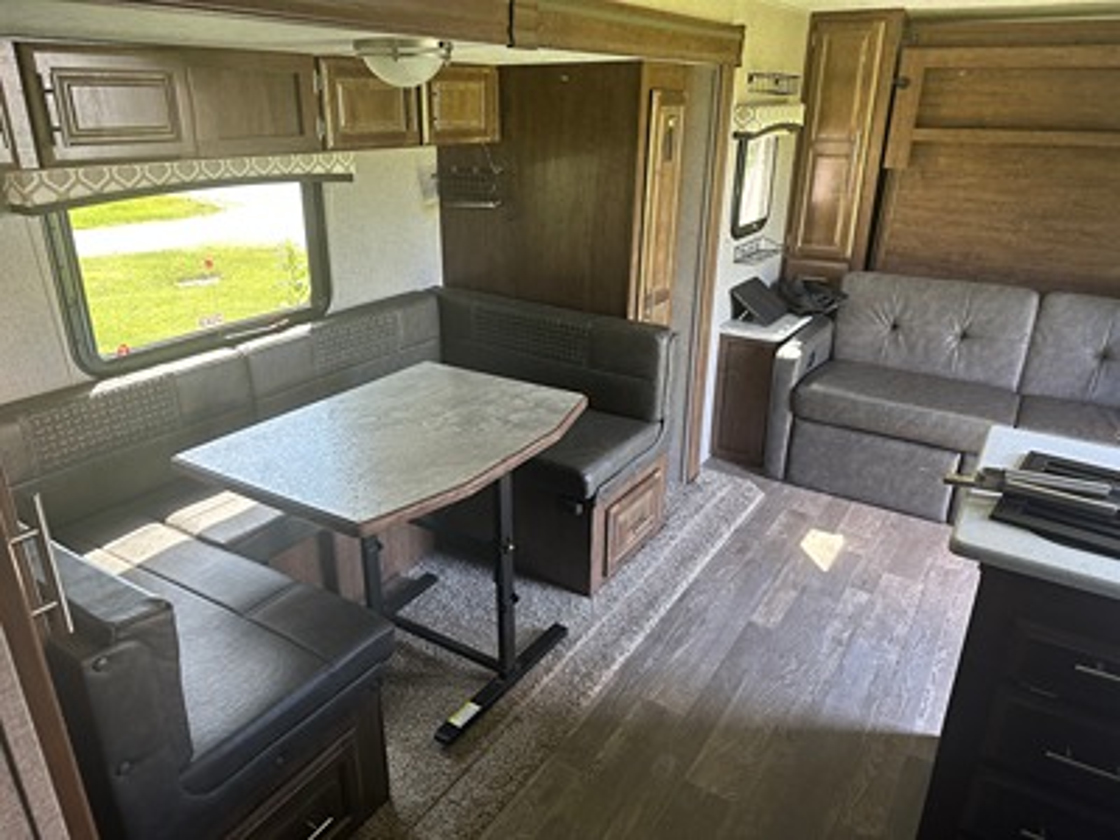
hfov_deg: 71.6
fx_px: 777
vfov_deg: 56.8
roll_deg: -1.3
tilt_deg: -21.3
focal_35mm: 24
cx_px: 560
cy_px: 420
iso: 250
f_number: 1.78
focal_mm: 6.86
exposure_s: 1/66
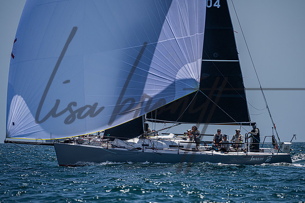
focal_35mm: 453
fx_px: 3843
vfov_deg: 3.0
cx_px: 173
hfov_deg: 4.5
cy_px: 115
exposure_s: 1/2000
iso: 400
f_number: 8
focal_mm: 400
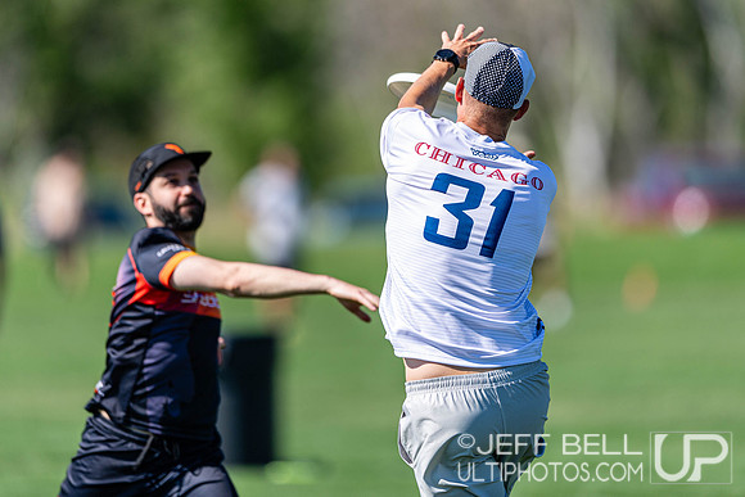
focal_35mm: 509
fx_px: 10526
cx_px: 372
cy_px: 181
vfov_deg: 2.7
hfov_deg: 4.1
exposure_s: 1/2000
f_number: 2.8
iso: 100
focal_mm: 400
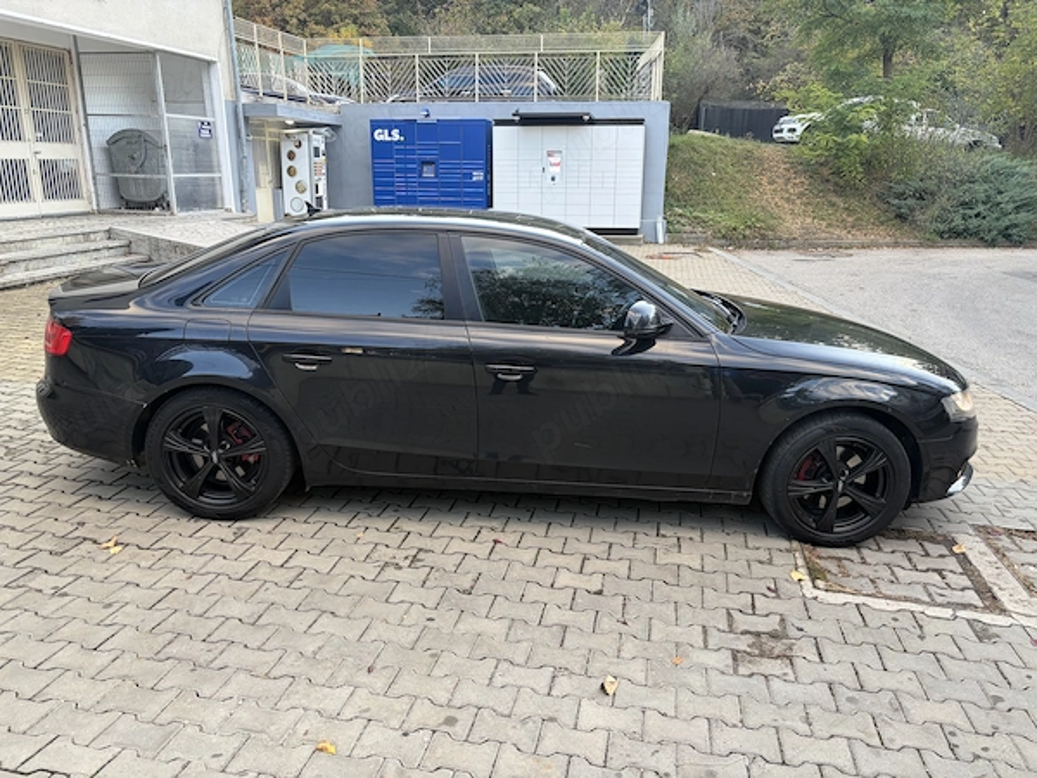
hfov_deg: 67.3
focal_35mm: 26
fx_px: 779
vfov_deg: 53.1
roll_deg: -0.1
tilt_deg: -15.0
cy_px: 389
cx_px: 518
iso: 40
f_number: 1.6
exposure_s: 1/121
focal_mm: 5.96
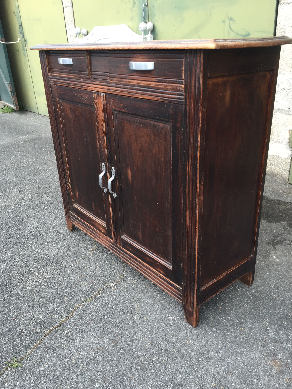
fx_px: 326
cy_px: 194
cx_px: 146
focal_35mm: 29
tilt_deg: -23.6
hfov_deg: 48.2
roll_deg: +2.4
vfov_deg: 61.7
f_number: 2.2
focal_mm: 4.15
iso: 32
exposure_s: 1/119
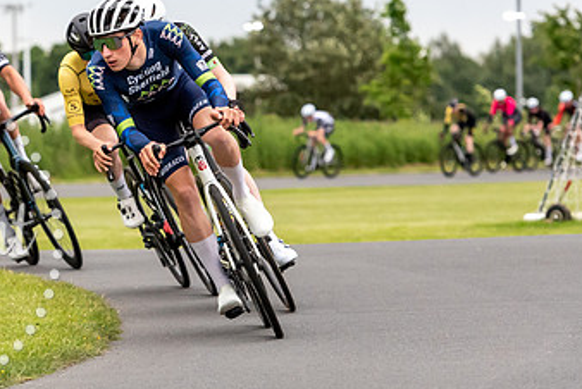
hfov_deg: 6.2
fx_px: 5356
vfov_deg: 4.2
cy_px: 67
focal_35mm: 331
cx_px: 116
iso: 2800
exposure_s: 1/800
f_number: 5
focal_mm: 155
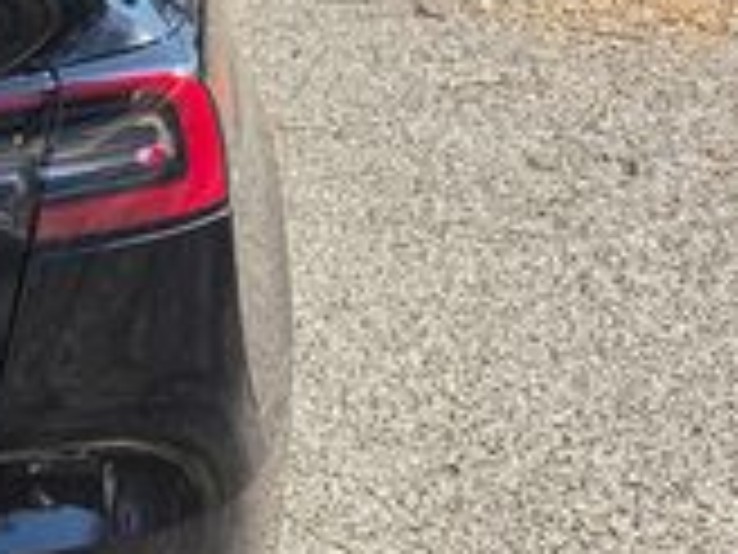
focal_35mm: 90
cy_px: 144
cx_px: -495
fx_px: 1919
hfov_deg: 18.3
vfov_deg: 16.3
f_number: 1.8
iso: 80
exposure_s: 1/1084
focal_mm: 5.4
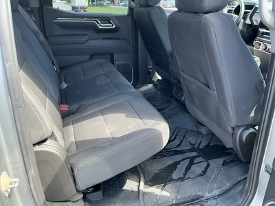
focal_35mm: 28
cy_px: 103
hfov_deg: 63.4
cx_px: 138
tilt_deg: -26.3
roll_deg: +1.6
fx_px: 222
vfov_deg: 49.7
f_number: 1.8
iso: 64
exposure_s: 1/122
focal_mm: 3
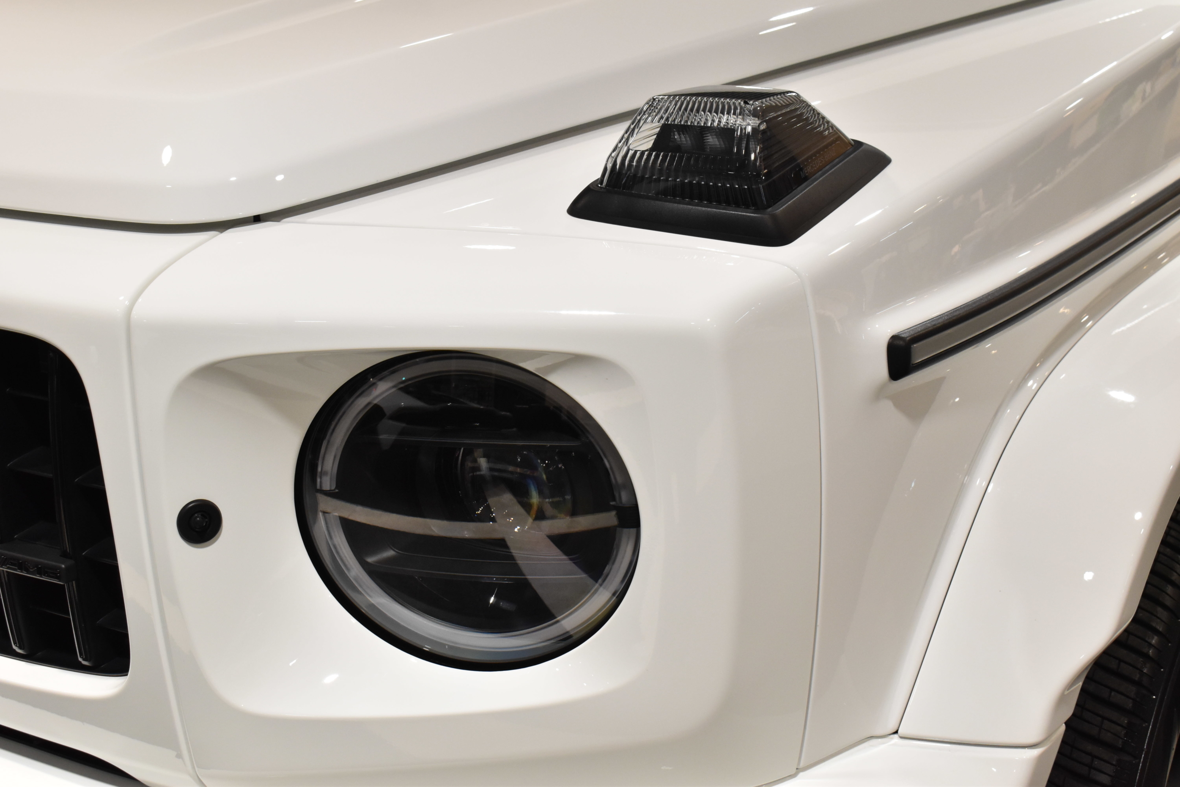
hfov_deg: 38.9
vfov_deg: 26.5
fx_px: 1672
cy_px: 394
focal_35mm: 51
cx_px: 590
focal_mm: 34
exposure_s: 1/50
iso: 1400
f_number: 9
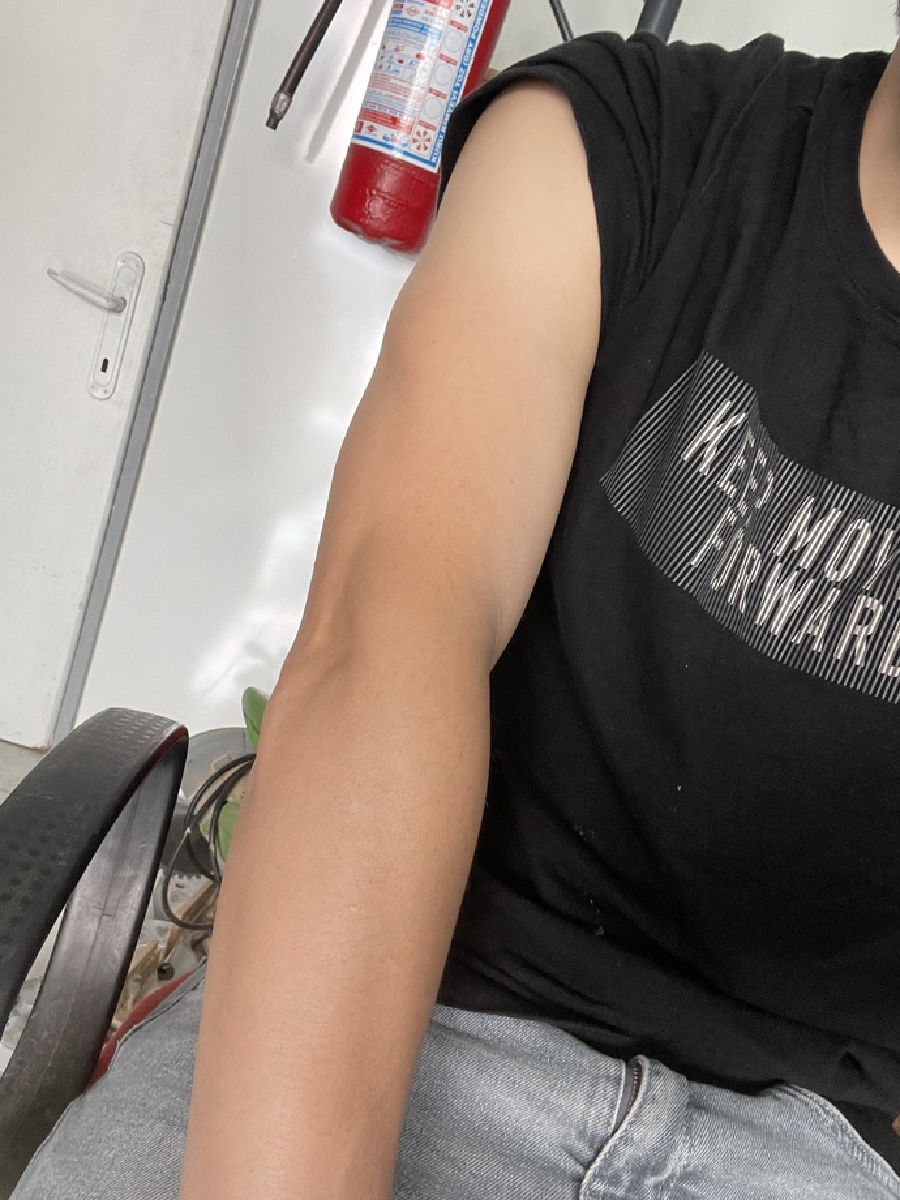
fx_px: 1040
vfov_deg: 60.0
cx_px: 450
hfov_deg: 46.8
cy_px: 600
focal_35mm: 30
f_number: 2.2
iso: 100
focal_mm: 2.71
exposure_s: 1/60
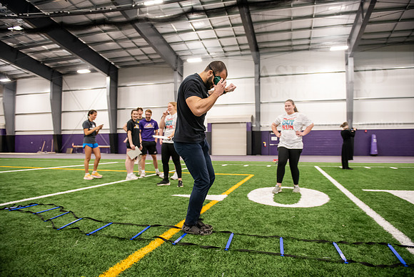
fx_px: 276
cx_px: 207
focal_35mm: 24
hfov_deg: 73.7
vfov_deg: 53.2
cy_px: 138
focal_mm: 24
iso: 2000
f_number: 3.2
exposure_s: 1/125
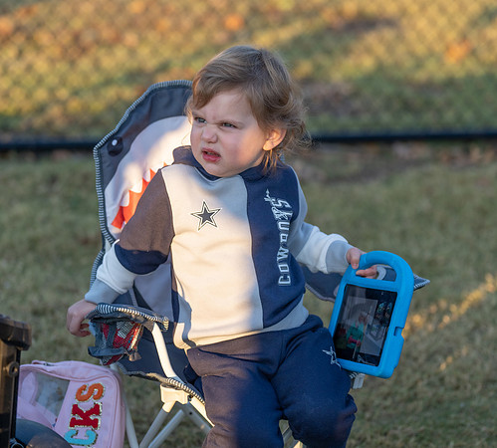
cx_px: 242
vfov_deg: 13.1
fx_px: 1956
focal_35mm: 126
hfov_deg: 14.5
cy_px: 219
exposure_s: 1/1000
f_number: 2.8
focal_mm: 101
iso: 250
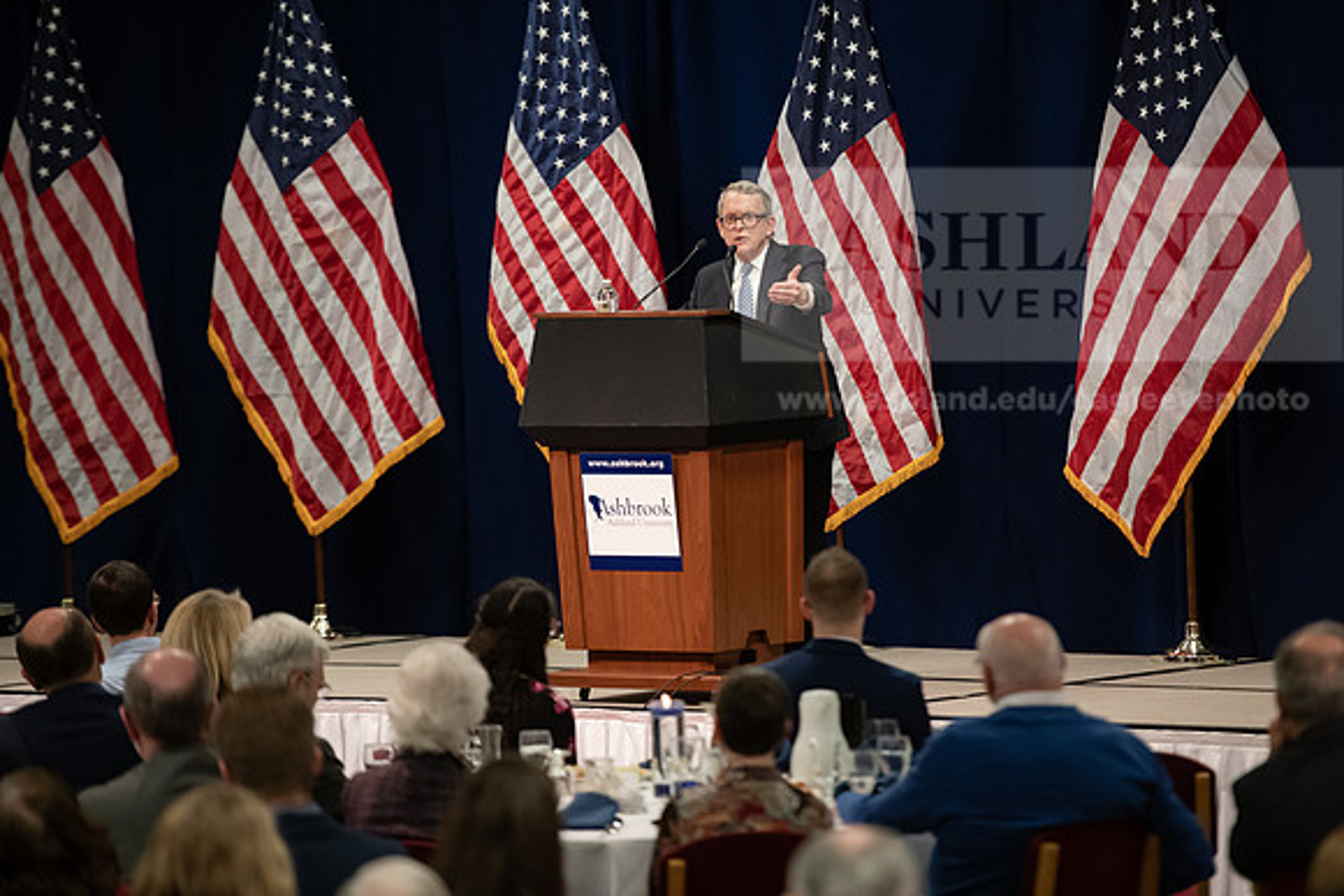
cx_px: 672
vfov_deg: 7.4
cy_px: 448
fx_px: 6908
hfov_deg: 11.1
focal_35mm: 185
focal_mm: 185
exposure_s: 1/200
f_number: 3.2
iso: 2000
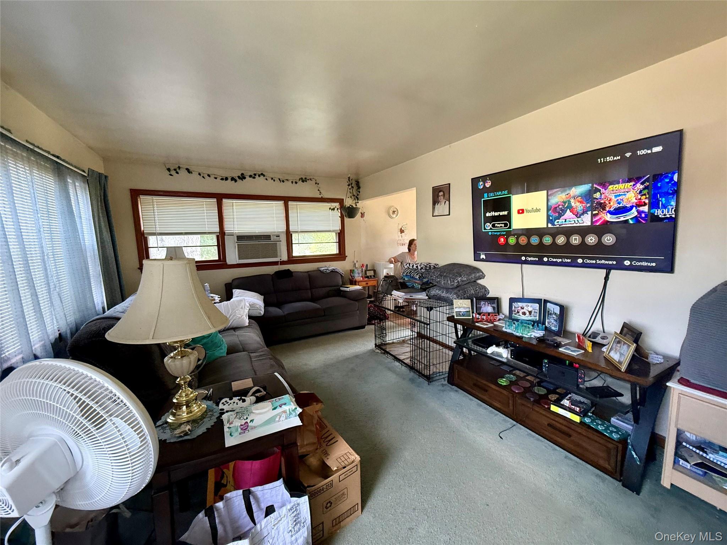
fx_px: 294
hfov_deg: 102.1
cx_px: 364
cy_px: 272
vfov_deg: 85.7
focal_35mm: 14
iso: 400
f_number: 2.2
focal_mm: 2.22
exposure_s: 1/65
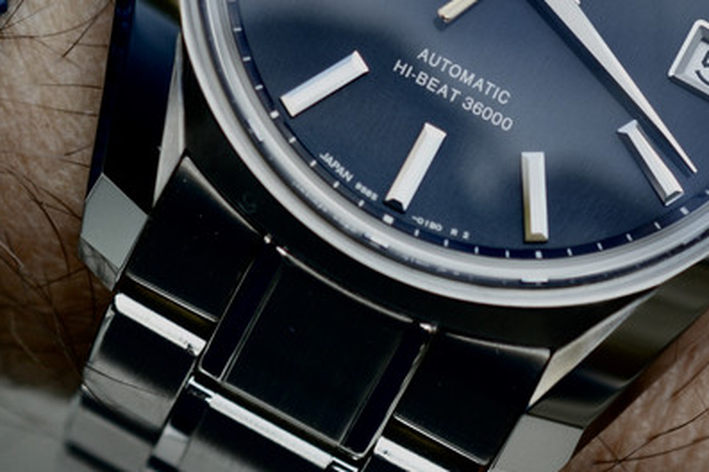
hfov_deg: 11.3
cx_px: 496
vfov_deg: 7.5
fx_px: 3581
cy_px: -43
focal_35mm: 182
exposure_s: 1/125
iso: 140
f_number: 5.6
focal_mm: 40
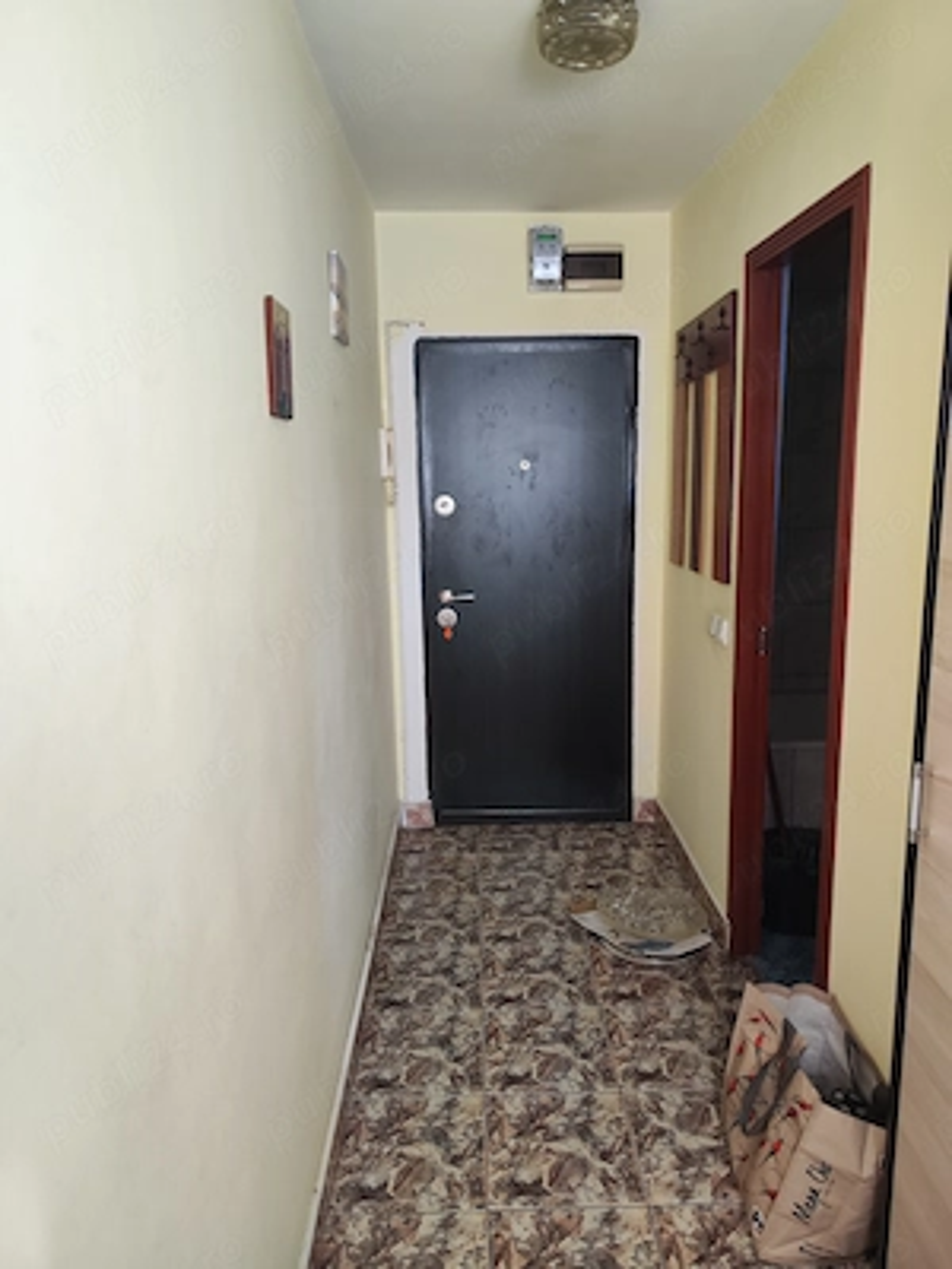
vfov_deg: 73.9
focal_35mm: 23
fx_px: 843
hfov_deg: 58.9
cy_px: 634
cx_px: 476
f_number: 1.69
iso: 1155
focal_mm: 7.01
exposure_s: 1/60.5
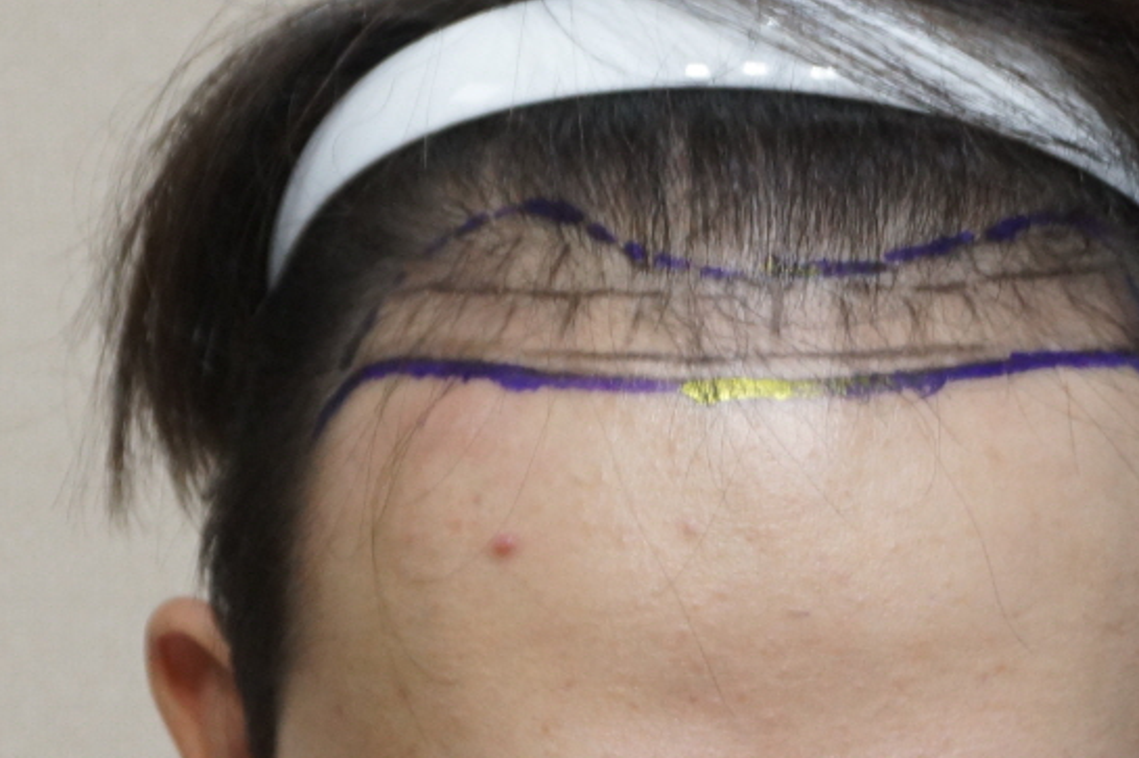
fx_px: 3479
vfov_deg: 12.4
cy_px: 360
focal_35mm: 110
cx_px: 817
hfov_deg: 18.5
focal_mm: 50
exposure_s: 1/80
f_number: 5.6
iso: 500
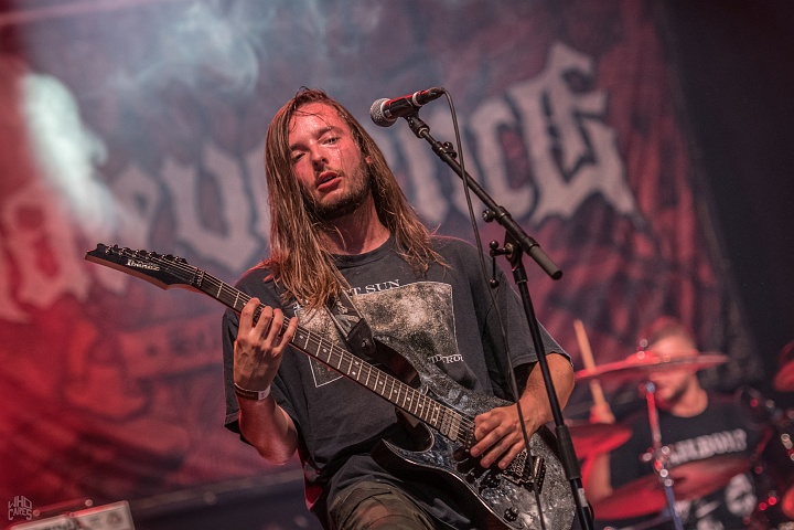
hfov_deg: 11.8
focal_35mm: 174
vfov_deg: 7.9
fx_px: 3837
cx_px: 397
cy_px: 265
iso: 1600
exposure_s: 1/125
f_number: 2.8
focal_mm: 116
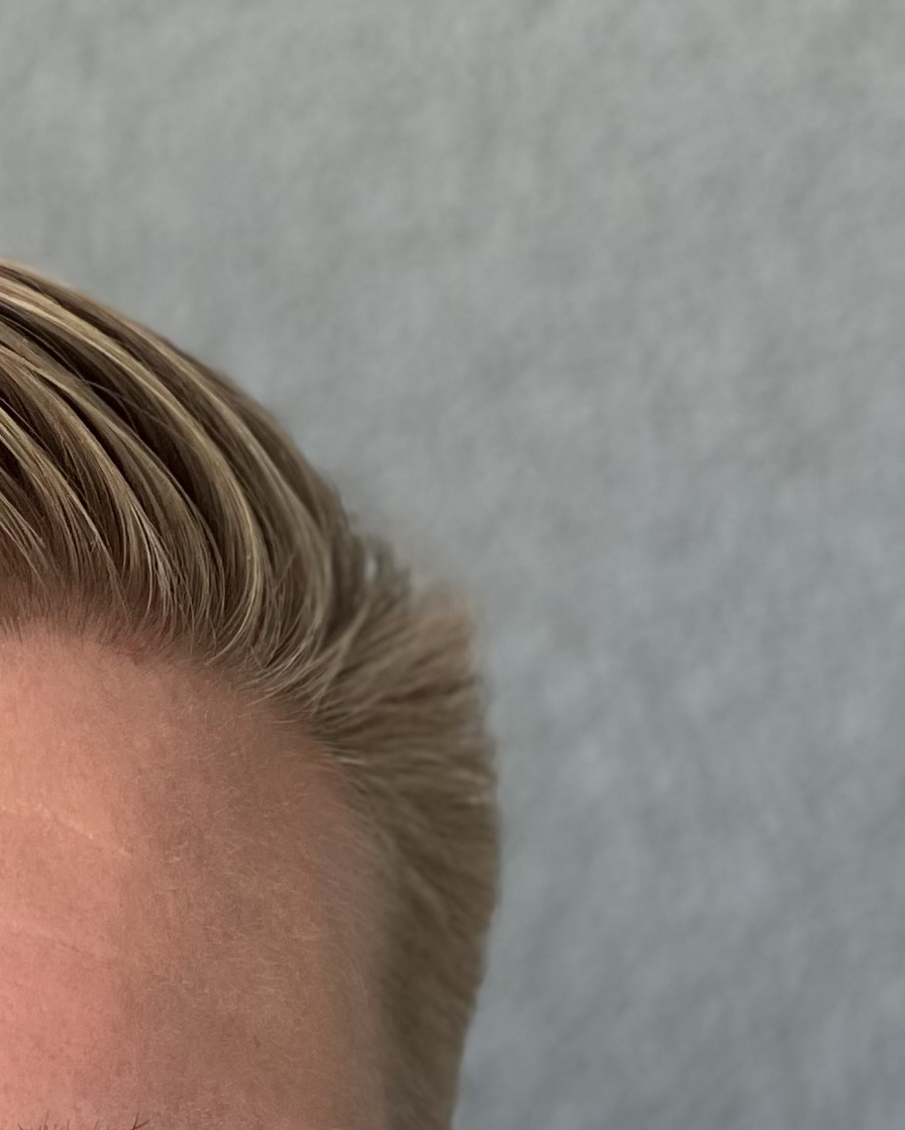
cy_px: 1619
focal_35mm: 225
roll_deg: -5.4
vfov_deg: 8.4
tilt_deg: +0.9
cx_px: -230
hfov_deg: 6.8
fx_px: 7529
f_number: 2.2
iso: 50
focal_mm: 7.5
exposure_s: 1/121
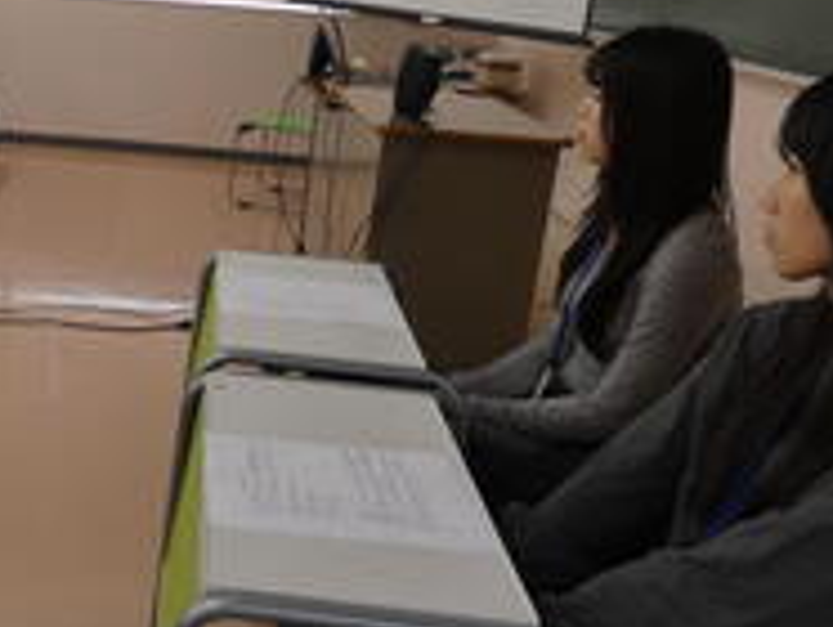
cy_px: 206
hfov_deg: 40.8
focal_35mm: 43
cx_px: 99
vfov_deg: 33.4
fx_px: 1036
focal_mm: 3.6
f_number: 2.8
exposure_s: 1/80
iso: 80
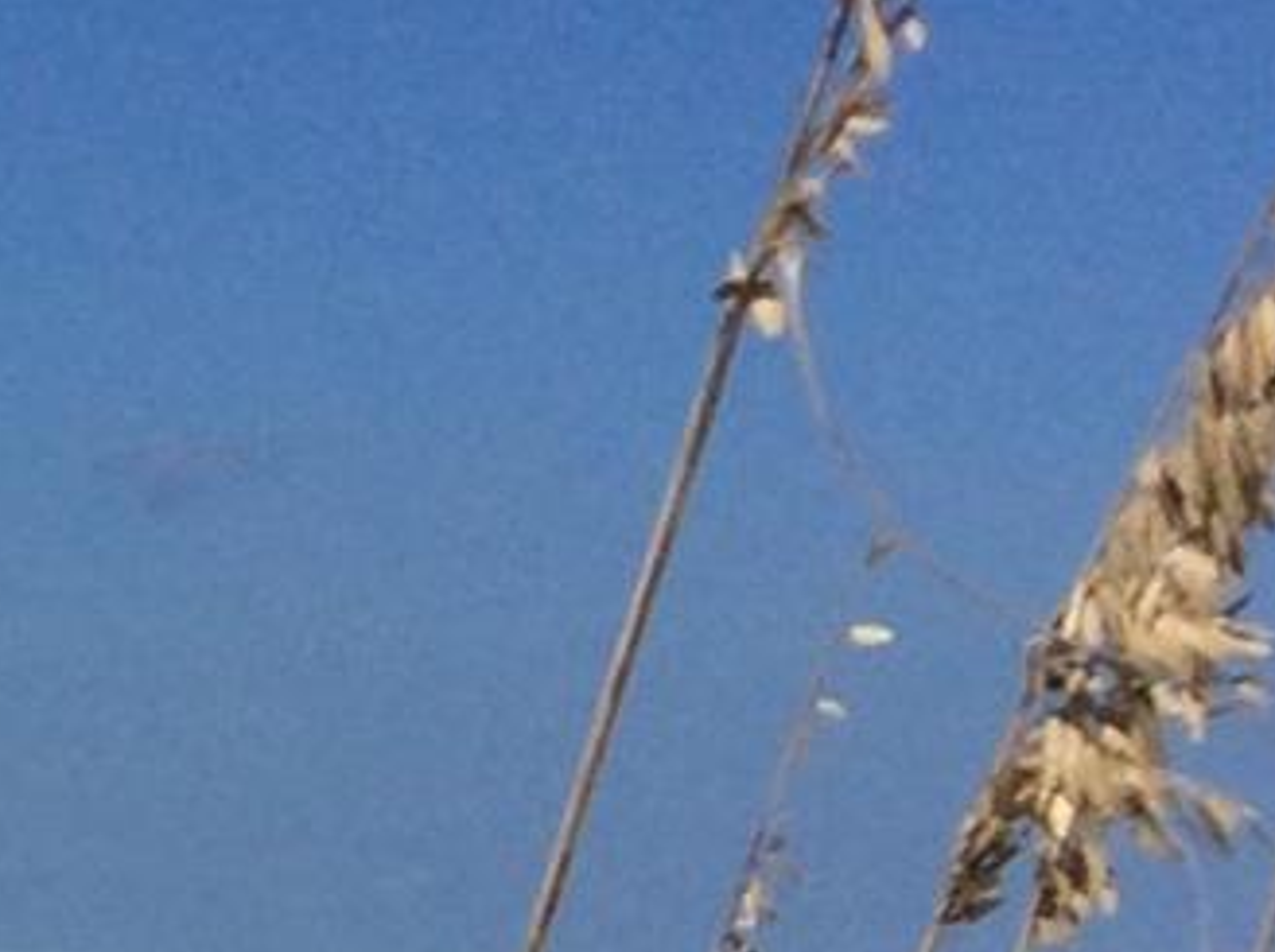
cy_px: 1379
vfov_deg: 9.3
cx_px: -1617
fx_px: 5738
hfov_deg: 11.0
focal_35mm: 156
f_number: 2.4
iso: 32
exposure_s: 1/4785
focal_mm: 3.3
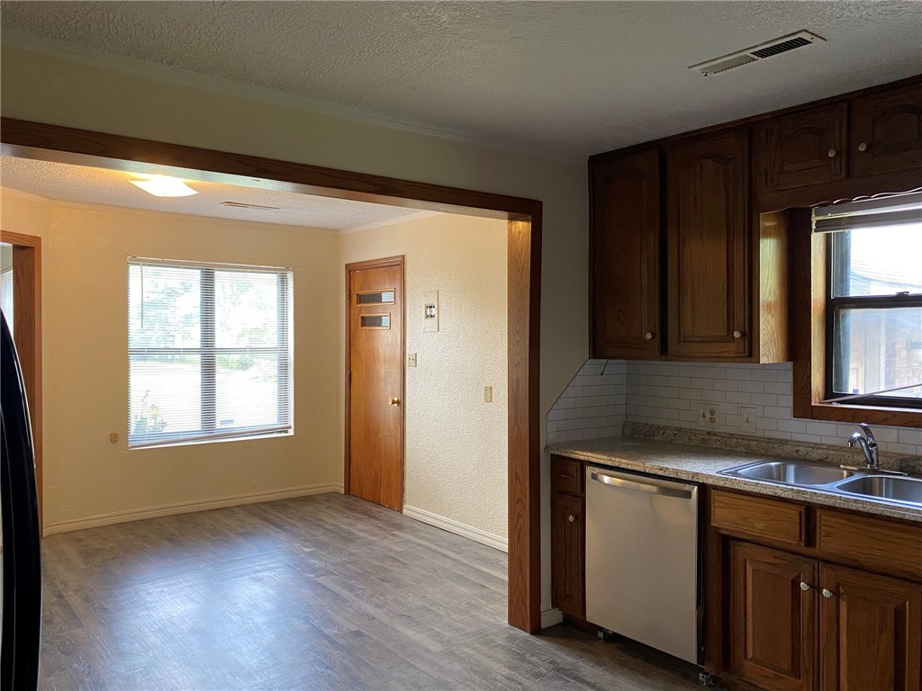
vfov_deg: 53.1
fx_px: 693
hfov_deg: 67.3
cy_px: 346
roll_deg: +0.2
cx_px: 461
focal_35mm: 26
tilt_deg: -1.6
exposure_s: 1/60
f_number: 1.8
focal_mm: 4.25
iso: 160
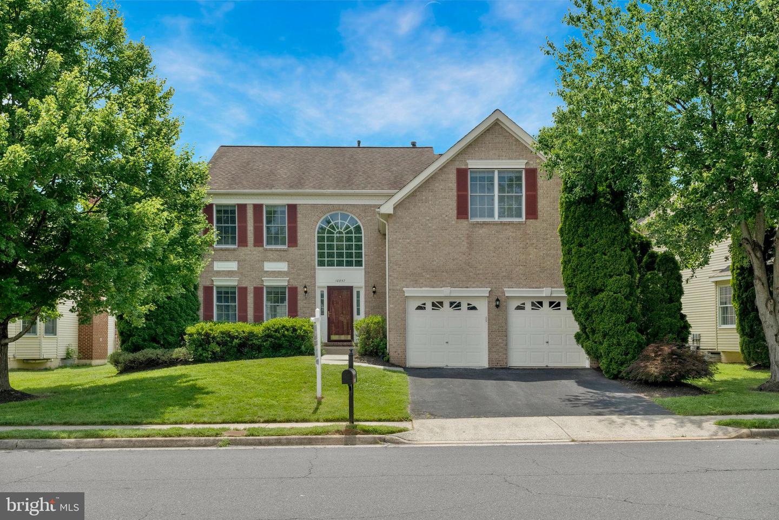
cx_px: 390
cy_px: 260
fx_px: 714
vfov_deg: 40.0
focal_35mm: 33
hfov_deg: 57.2
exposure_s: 1/1000
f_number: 7.1
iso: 1250
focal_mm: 33
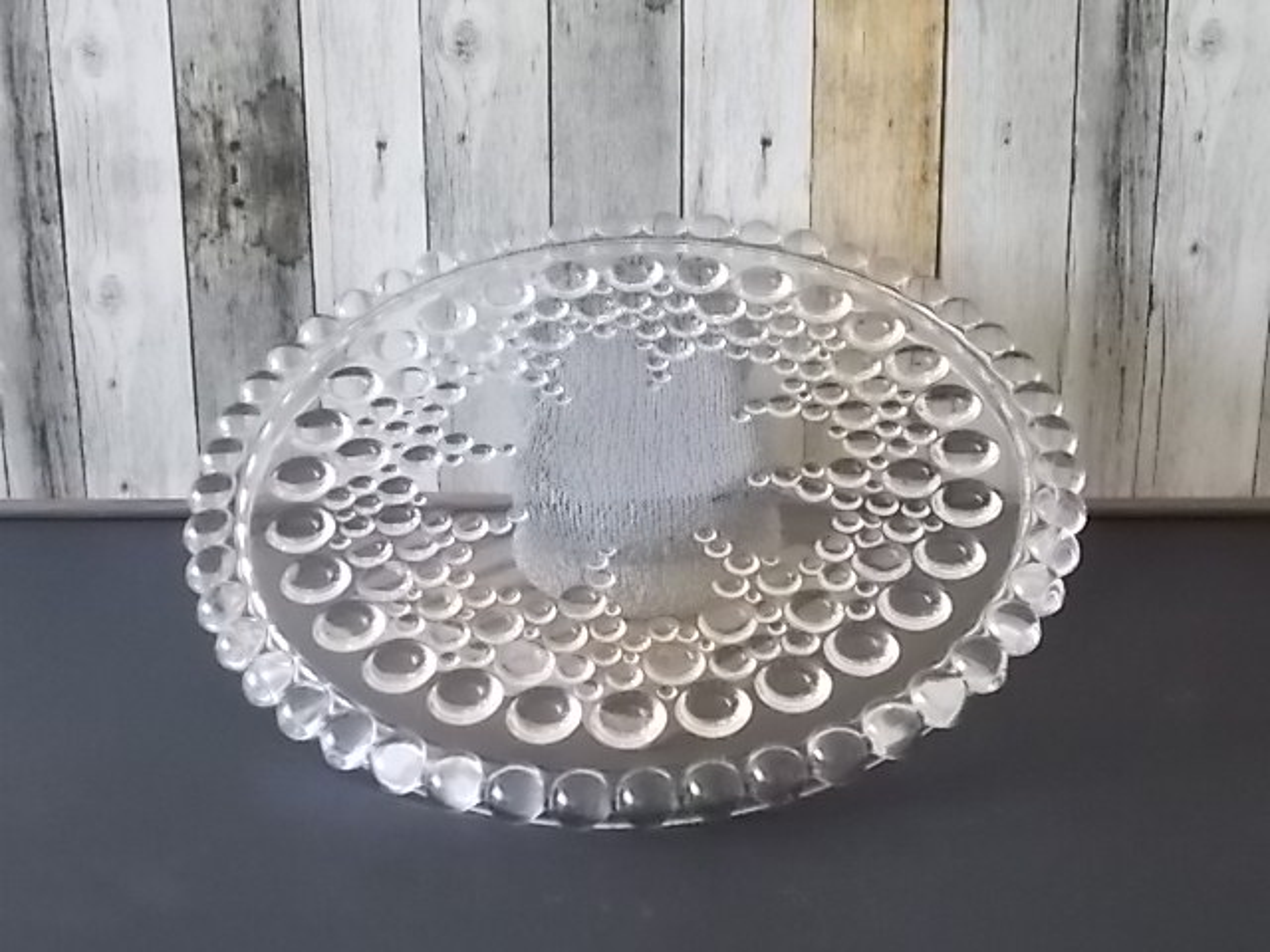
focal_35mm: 50
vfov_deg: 29.1
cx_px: 635
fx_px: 1834
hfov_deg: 38.2
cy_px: 476
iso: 800
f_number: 4.5
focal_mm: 9
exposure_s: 1/40
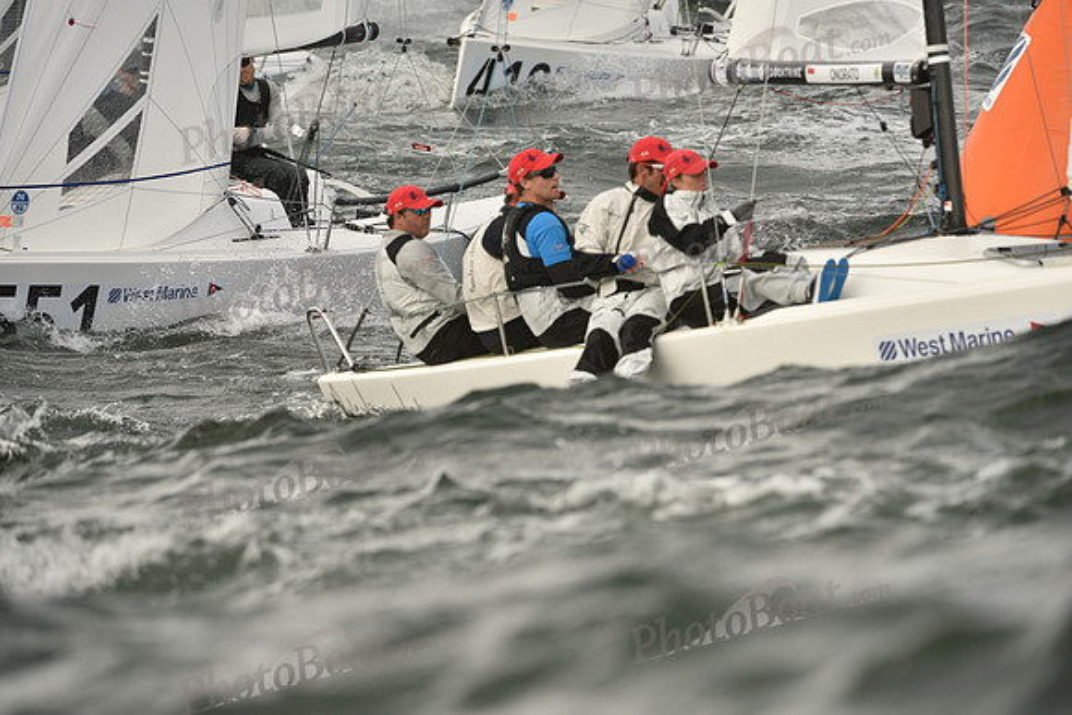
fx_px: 9829
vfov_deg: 4.2
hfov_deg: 6.2
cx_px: 536
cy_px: 358
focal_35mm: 330
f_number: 6.3
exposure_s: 1/1250
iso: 320
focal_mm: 330
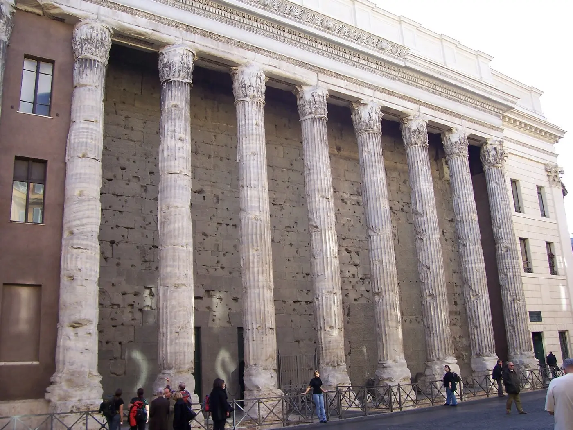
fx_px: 563
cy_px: 215
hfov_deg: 54.0
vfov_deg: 41.8
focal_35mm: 34
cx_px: 286
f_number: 2.7
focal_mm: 5.6
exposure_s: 1/250
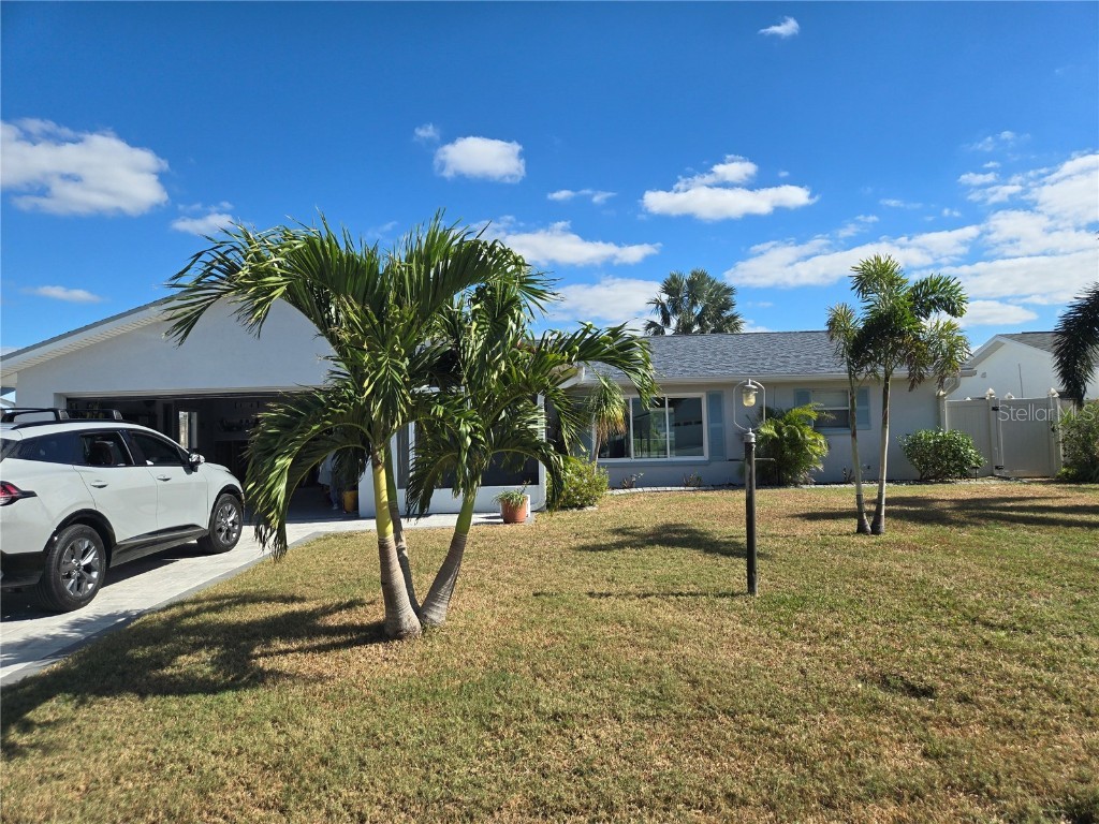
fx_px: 730
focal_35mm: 23
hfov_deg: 73.9
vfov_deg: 58.9
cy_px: 412
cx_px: 550
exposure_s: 1/1994
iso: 25
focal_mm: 5.4
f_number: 1.8
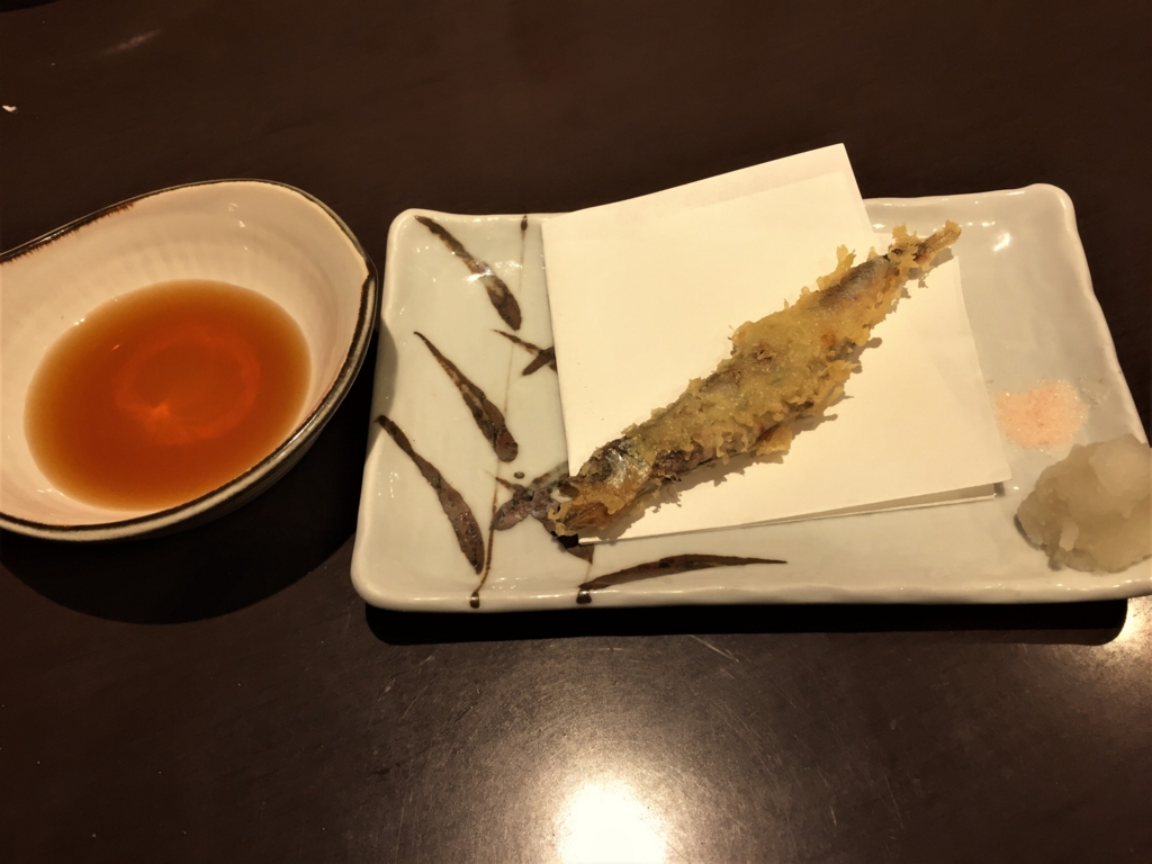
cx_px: 576
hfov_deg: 61.7
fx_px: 965
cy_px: 432
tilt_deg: -59.2
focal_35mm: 29
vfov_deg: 48.2
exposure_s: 1/30
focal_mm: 4.15
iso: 64
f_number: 2.2
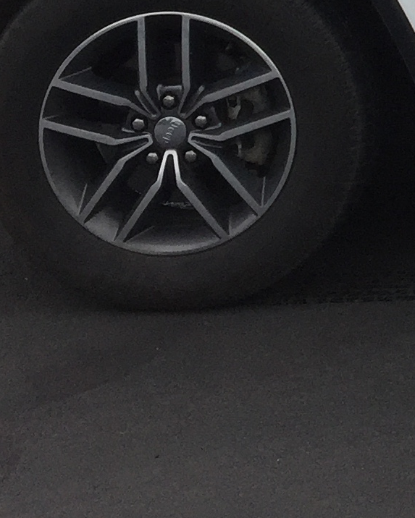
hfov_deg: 10.5
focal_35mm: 129
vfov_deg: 13.9
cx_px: 946
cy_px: -285
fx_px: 1980
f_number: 2.2
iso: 32
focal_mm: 4.15
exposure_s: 1/599
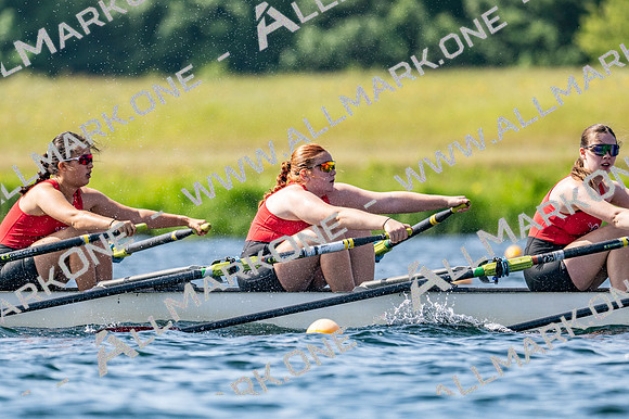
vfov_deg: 2.3
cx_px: 314
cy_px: 210
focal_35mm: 600
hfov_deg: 3.4
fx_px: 10477
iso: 280
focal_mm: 400
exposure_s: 1/2500
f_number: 4.5
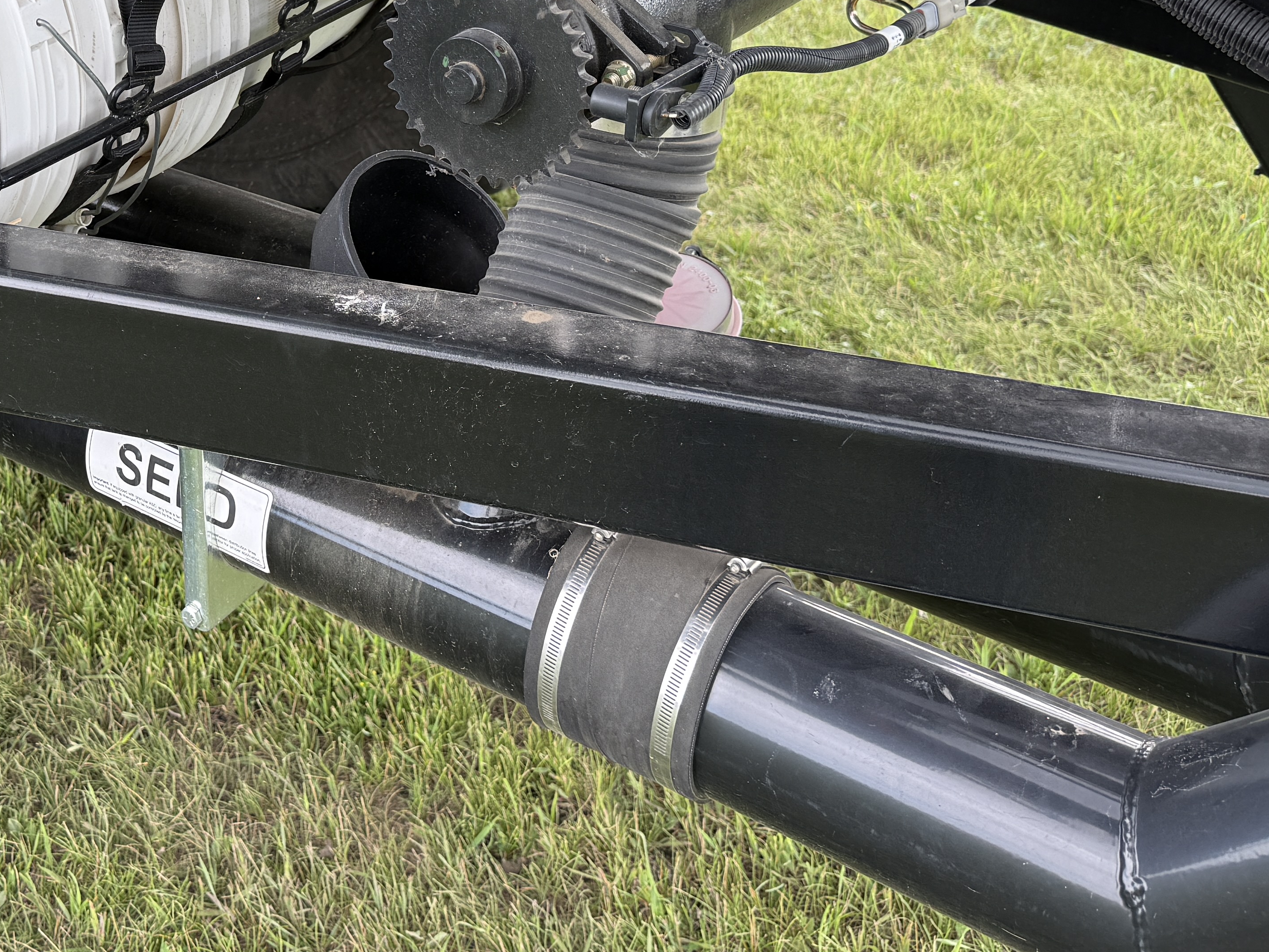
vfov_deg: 29.3
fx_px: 1760
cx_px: 241
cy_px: 143
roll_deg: -0.1
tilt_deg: -21.2
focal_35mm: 48
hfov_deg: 38.1
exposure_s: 1/198
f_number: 1.78
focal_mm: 6.76
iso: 80
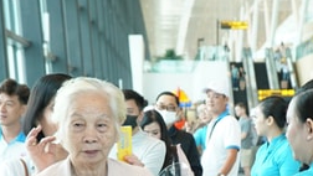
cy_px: 151
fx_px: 1079
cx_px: 164
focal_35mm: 130
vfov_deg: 9.3
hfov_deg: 16.5
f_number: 5
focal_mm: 58
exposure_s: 1/160
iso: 1250
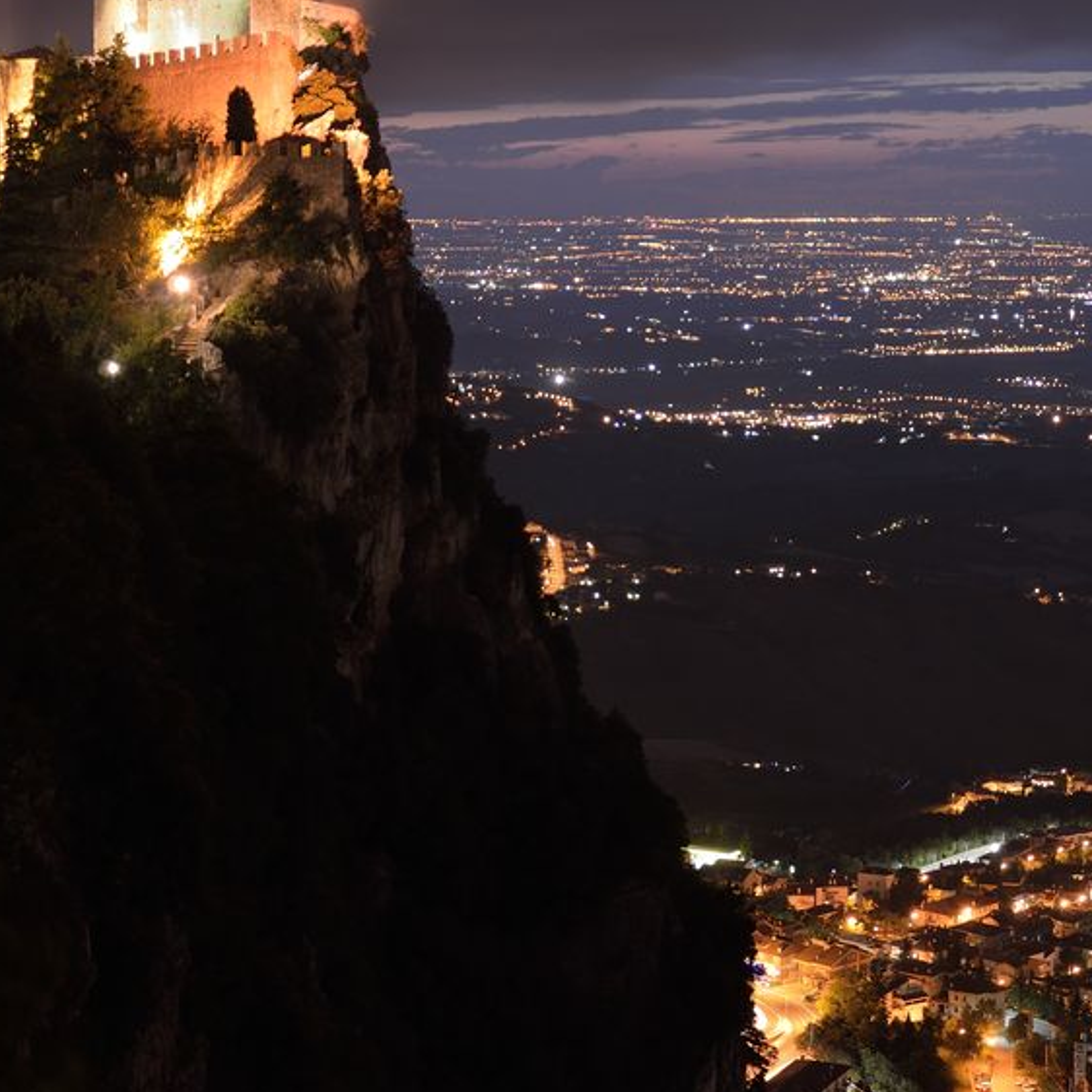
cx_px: 738
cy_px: 416
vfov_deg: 19.9
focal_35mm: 87
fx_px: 3105
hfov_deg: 19.9
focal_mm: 32
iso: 200
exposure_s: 20
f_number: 4.2
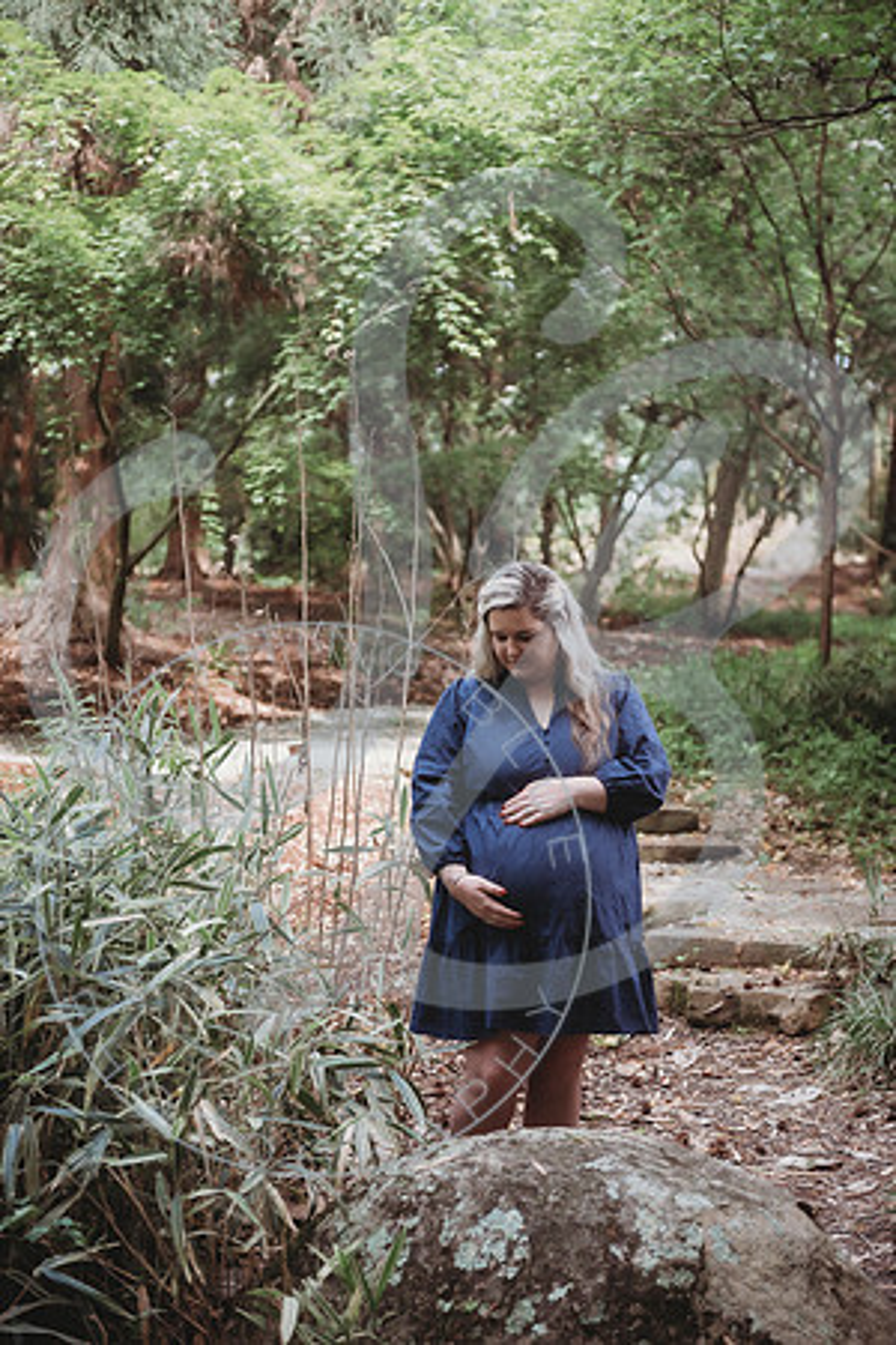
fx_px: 2613
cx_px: 448
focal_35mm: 70
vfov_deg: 28.8
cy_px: 672
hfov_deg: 19.5
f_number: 2.8
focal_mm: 70
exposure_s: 1/250
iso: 160
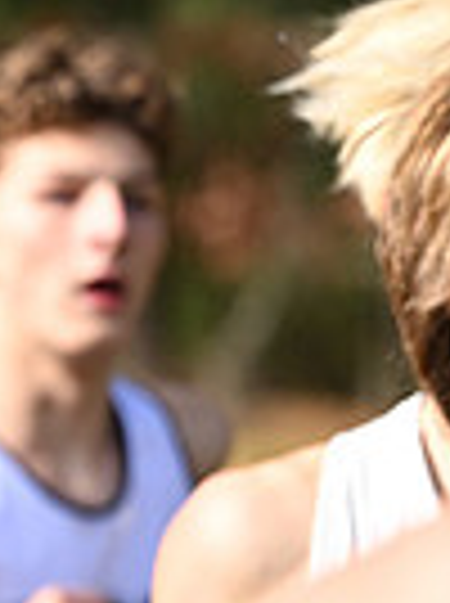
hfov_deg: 3.6
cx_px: -832
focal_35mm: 408
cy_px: 650
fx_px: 7095
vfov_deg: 4.9
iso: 250
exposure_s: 1/1000
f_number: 3.5
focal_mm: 98
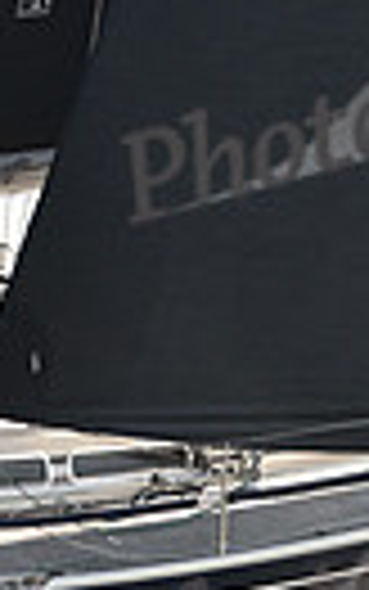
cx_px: -108
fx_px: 5063
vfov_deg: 6.7
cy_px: 403
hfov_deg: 4.2
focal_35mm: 315
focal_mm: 70
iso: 250
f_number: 2.8
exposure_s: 1/1250
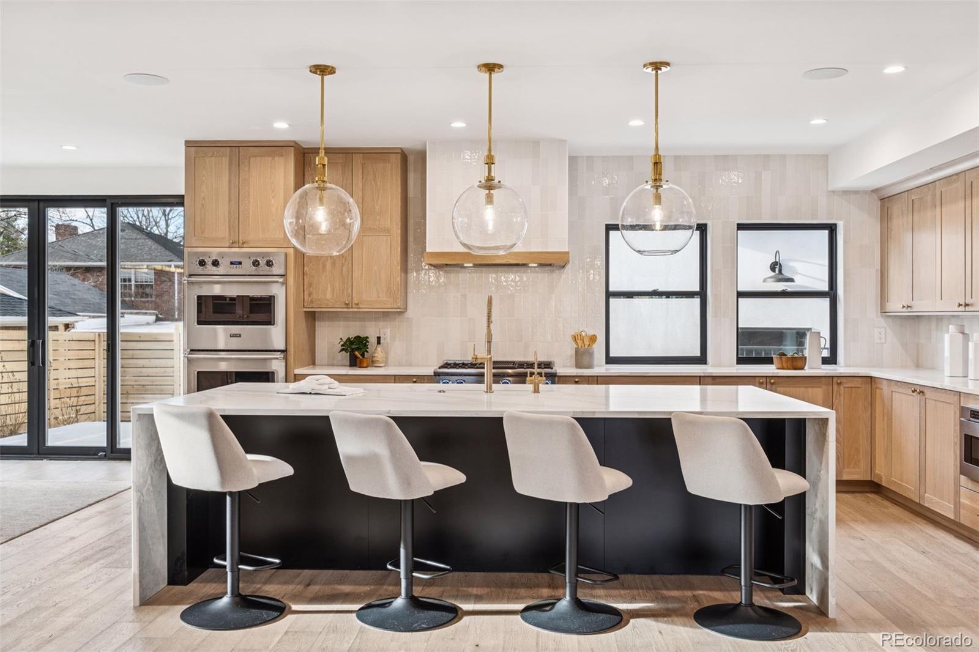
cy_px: 326
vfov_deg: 41.1
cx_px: 490
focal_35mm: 32
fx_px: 870
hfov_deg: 58.7
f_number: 10
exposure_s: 1/15
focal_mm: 32
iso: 400
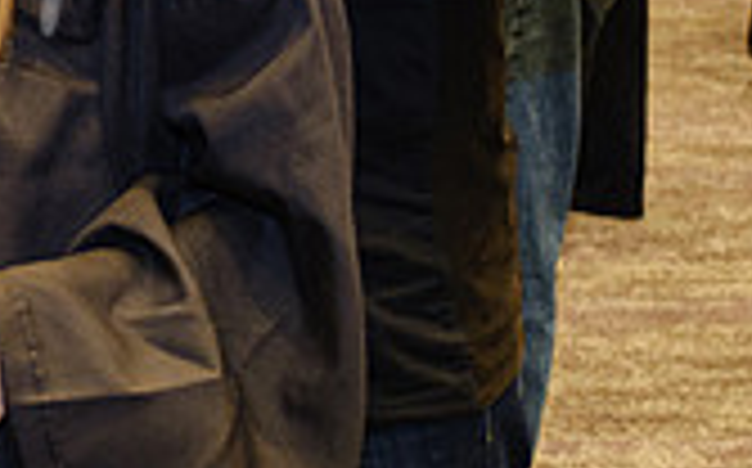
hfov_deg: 14.7
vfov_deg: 10.1
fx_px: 2559
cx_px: -587
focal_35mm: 125
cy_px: -272
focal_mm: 22
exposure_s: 1/60
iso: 1600
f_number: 2.8
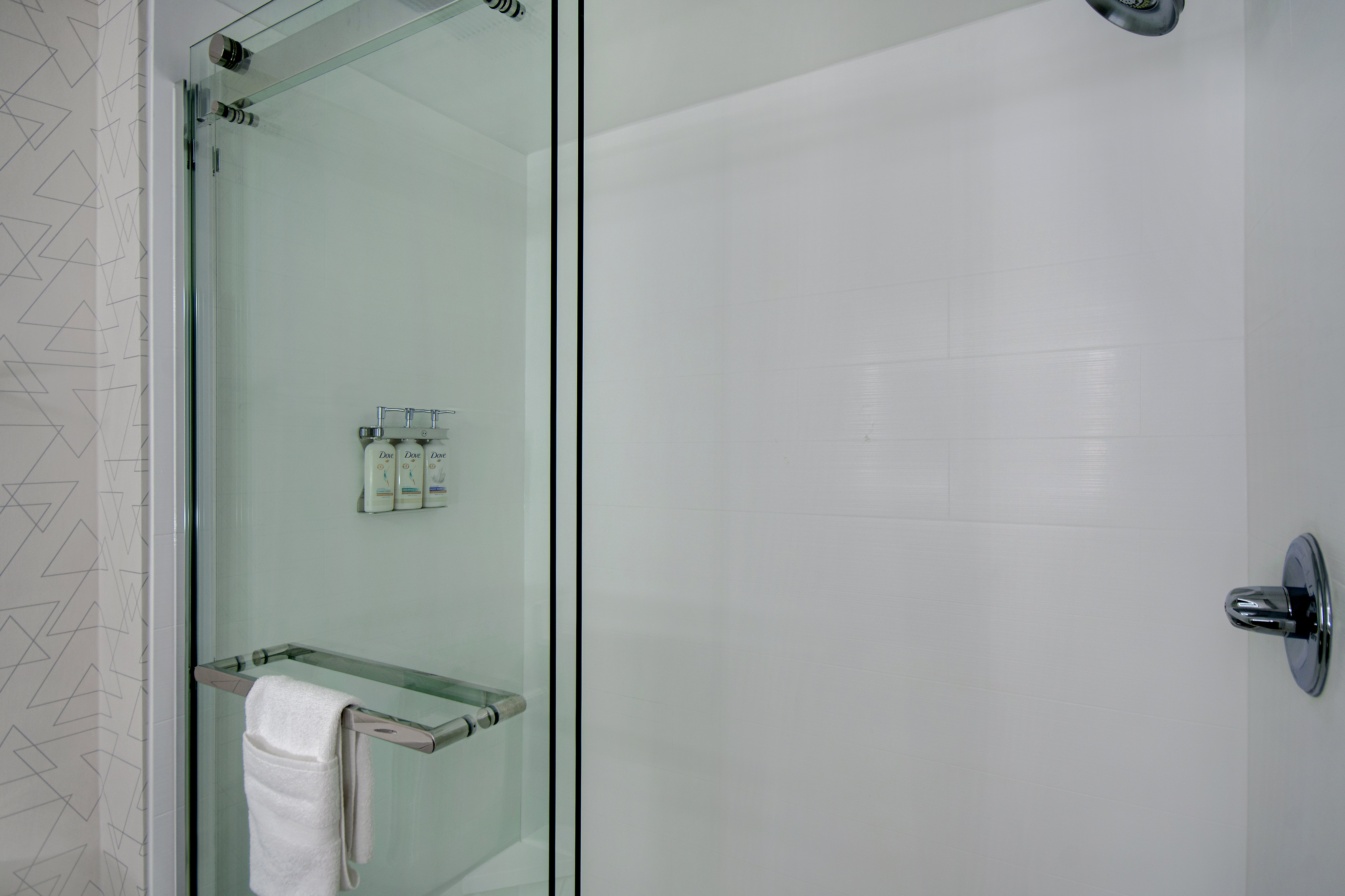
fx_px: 672
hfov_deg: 90.0
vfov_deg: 67.4
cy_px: 448
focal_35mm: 18
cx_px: 672
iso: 250
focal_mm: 12
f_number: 7.1
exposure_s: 1/60
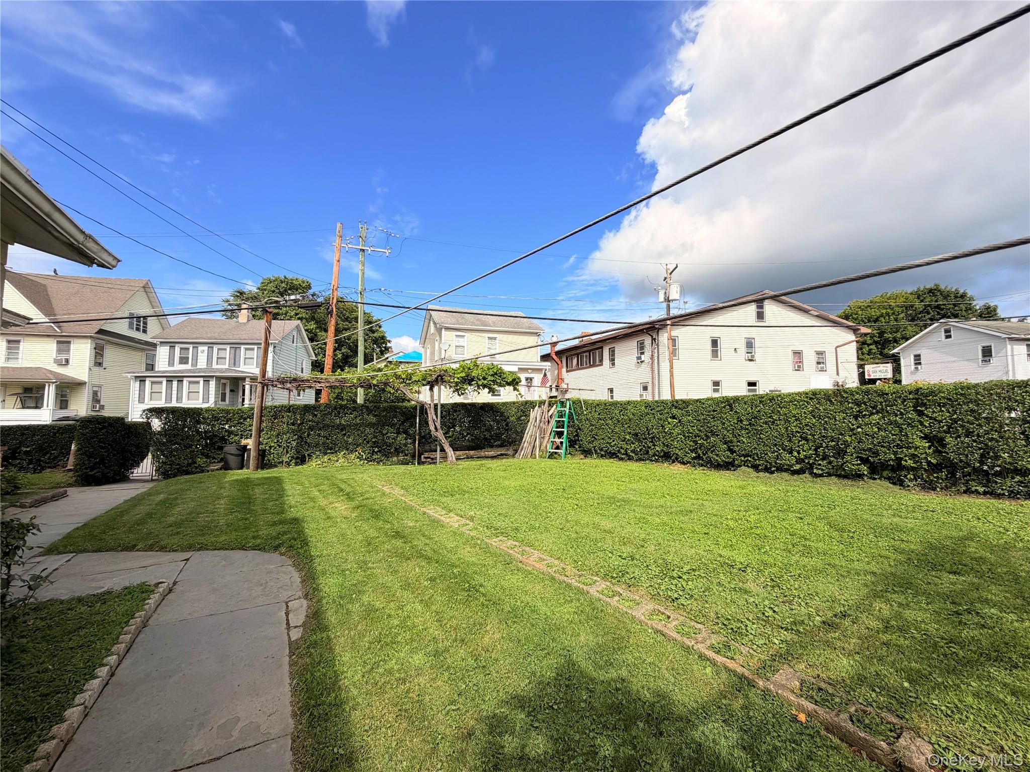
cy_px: 386
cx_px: 515
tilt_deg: +4.3
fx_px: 417
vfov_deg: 85.7
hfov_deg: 102.1
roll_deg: +0.2
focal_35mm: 14
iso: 20
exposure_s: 1/779
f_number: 2.2
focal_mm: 2.22
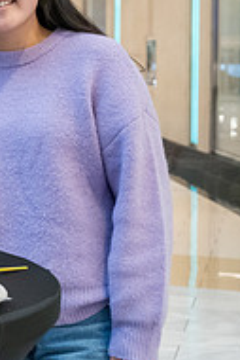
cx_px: -244
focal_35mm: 102
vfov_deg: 19.9
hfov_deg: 12.0
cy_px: 109
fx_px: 1018
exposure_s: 1/320
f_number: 4
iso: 3200
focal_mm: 32.5
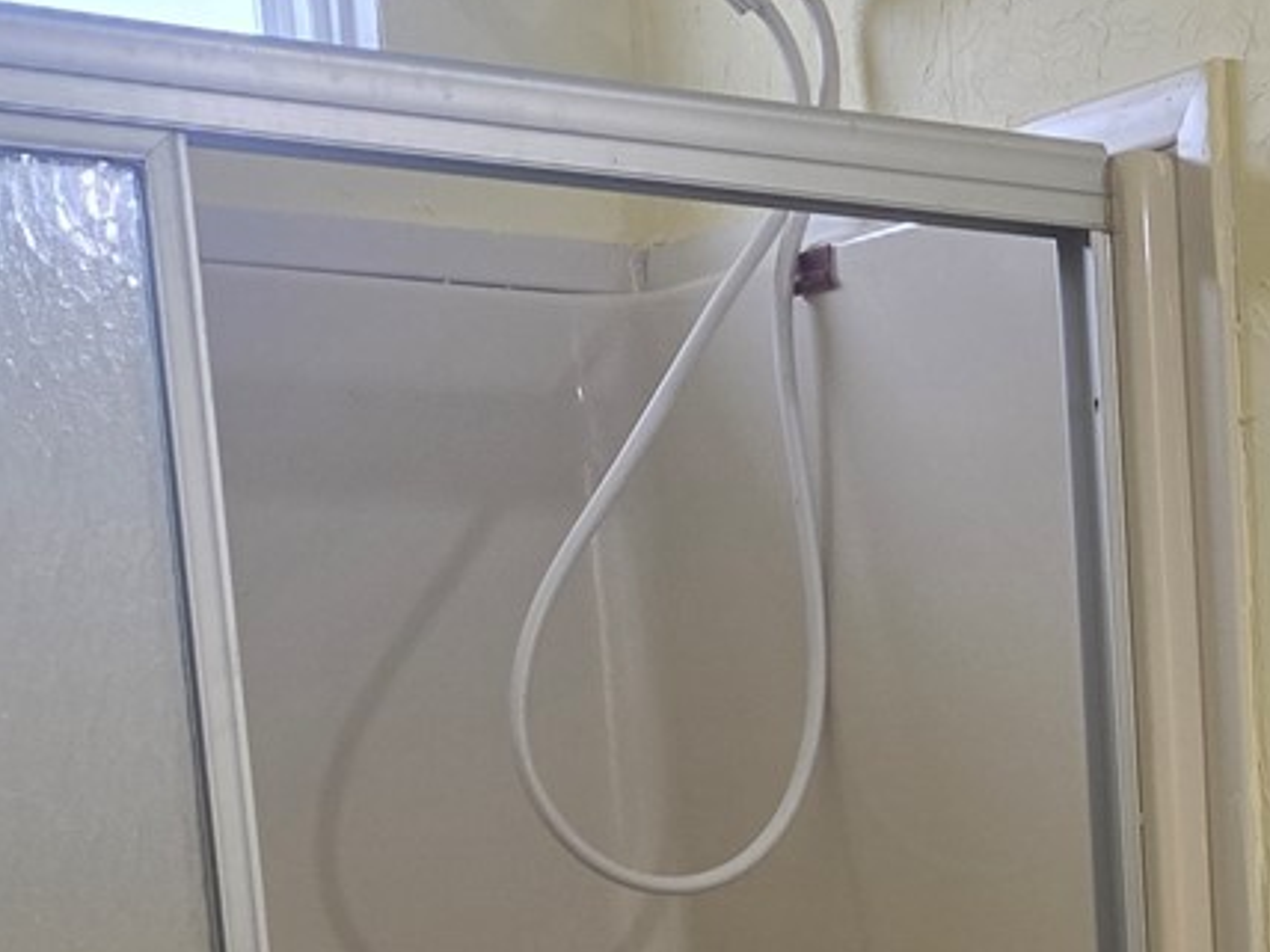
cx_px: 1531
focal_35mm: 86
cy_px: 1358
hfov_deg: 21.2
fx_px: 3155
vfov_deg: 16.0
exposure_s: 1/120
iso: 125
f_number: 1.8
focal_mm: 5.4
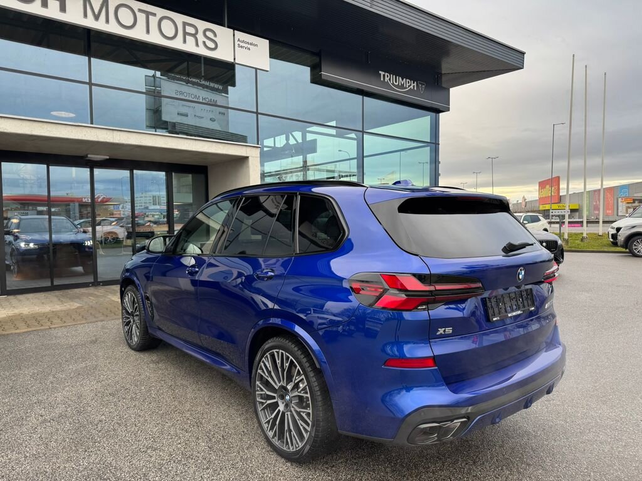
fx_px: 445
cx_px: 321
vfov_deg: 56.8
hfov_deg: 71.6
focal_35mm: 24
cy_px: 240
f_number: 1.78
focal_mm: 6.76
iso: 64
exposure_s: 1/210
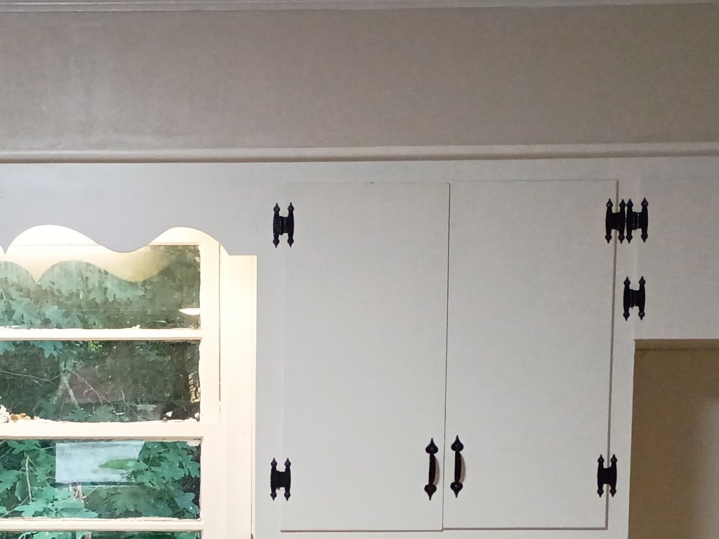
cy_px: 672
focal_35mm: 87
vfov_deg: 16.2
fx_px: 1807
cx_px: 185
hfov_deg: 22.3
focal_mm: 4.27
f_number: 1.8
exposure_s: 1/40
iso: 765
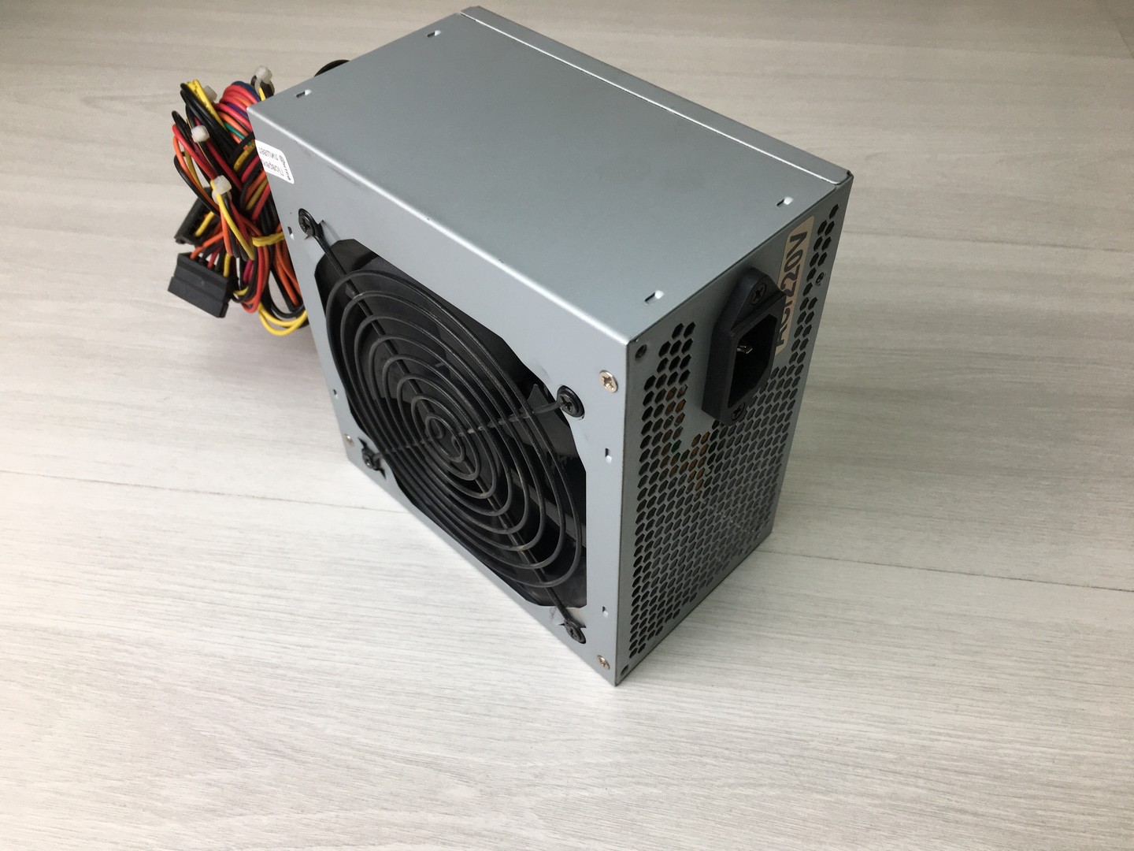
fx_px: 950
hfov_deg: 61.7
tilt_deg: -46.9
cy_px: 426
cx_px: 567
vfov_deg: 48.2
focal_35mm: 29
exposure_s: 1/100
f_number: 2.2
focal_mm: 4.15
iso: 40
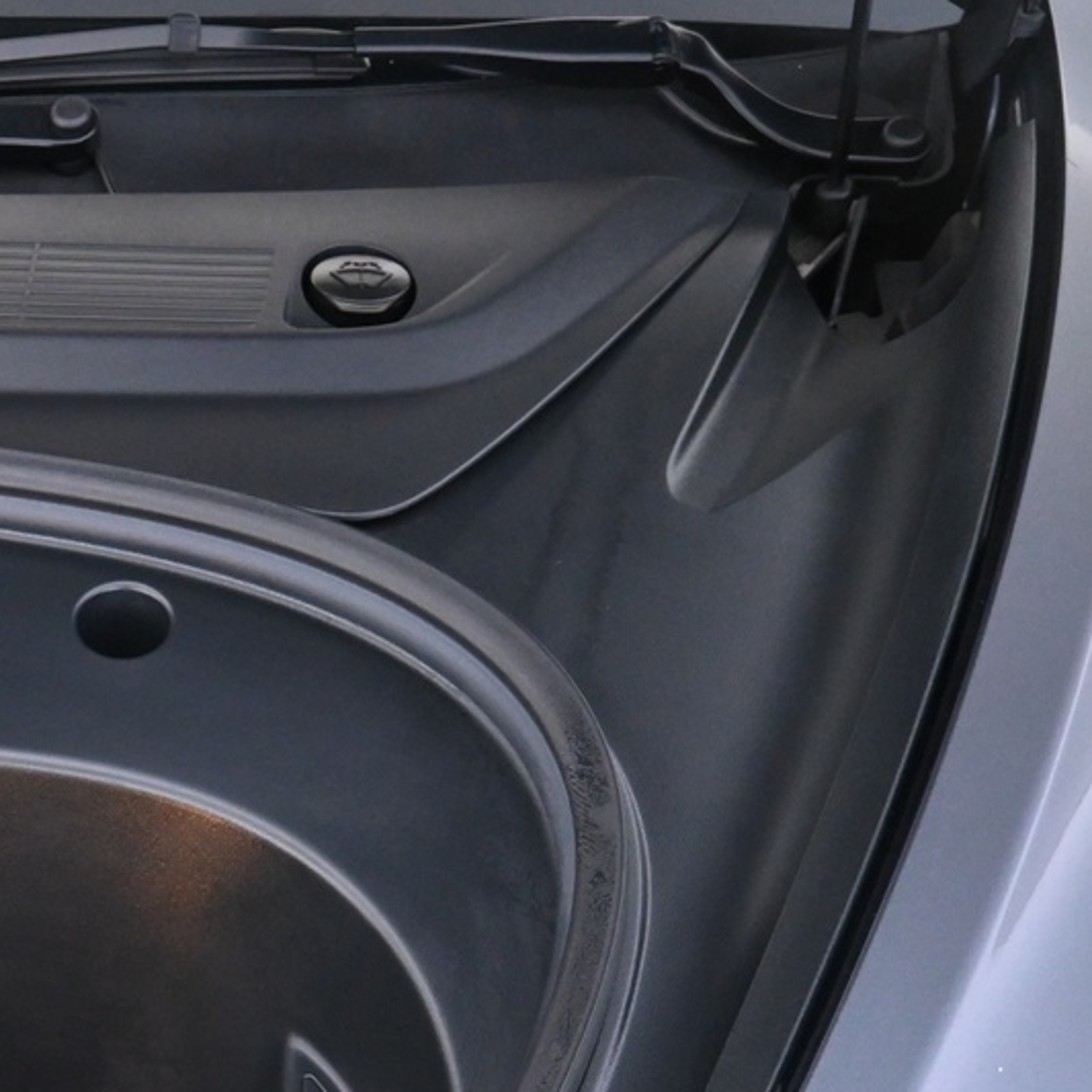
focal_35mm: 62
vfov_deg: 26.3
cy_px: 1088
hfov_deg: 23.4
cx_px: -449
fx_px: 2213
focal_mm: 16
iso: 2200
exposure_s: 1/25
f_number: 3.5
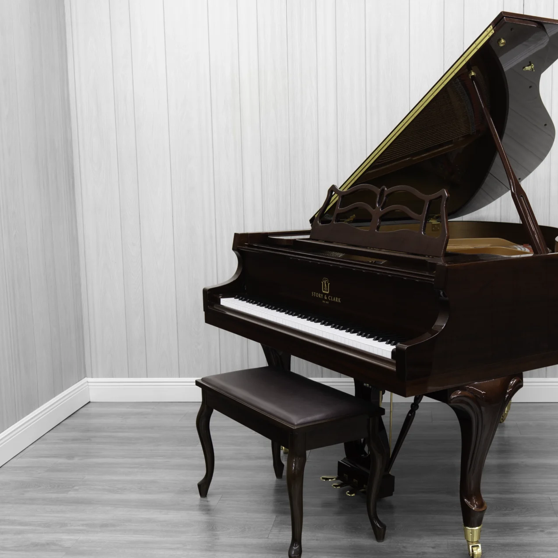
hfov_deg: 36.9
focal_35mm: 45
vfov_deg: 37.6
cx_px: 400
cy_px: 281
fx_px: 821
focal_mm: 35
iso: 100
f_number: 5.6
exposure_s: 1/5
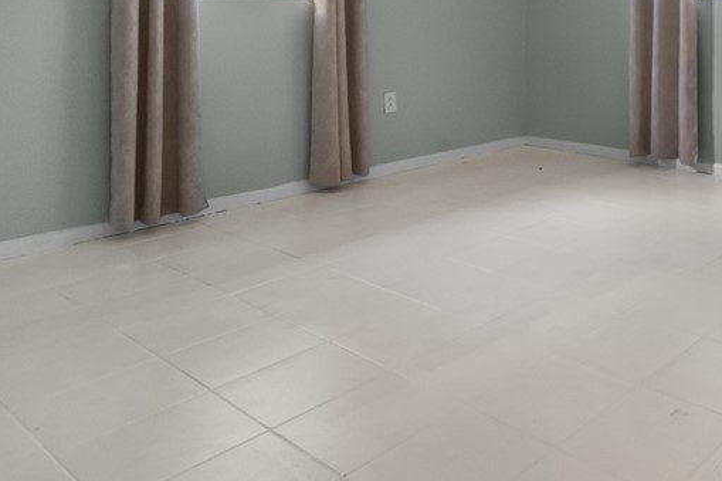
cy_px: 20
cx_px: 701
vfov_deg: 37.5
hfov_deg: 49.4
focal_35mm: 32
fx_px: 642
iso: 800
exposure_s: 1/60
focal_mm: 10
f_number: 4.5
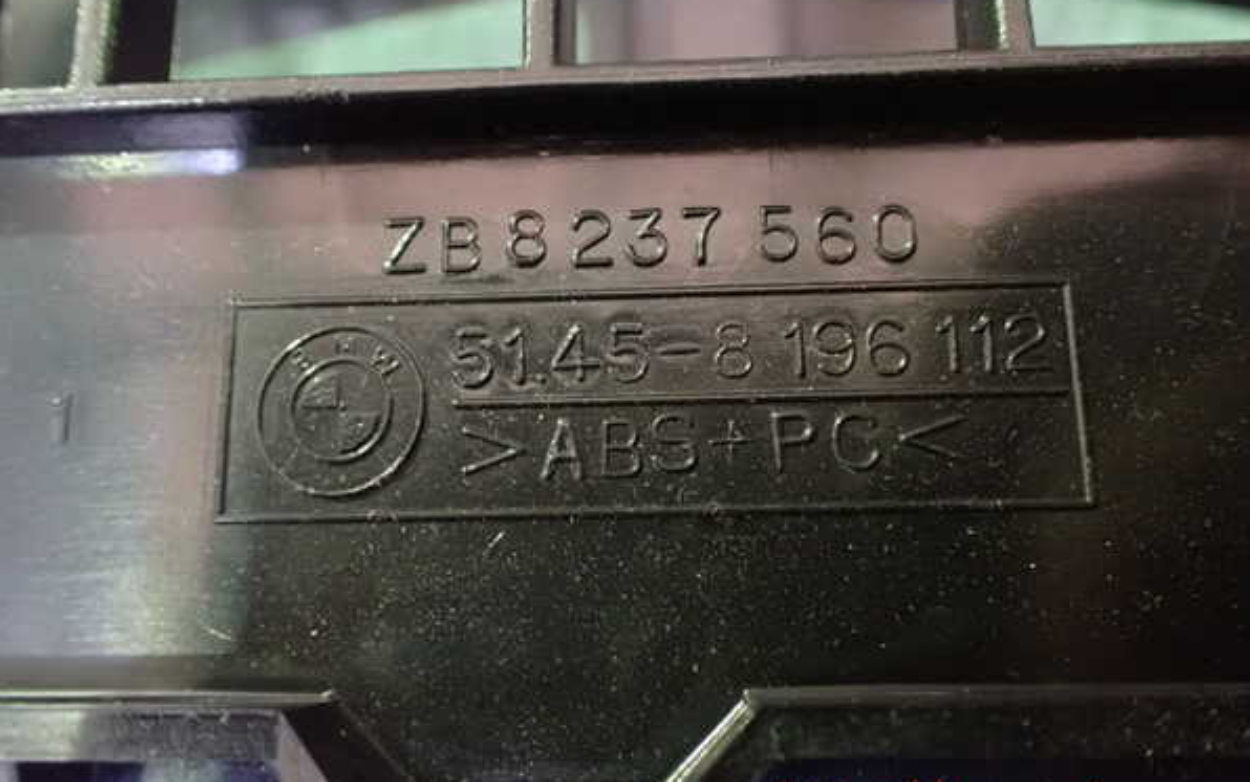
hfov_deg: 59.6
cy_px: 359
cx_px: 625
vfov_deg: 39.4
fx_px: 1091
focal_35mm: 32
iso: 1600
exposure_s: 1/25
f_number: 2.3
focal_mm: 5.4
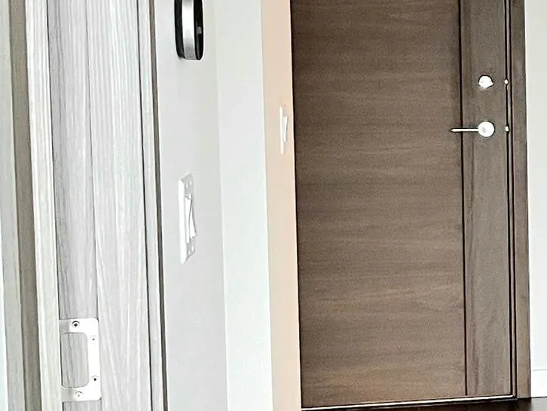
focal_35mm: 110
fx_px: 1739
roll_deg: -0.5
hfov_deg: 14.4
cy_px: 170
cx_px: 1141
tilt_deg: -5.4
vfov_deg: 13.5
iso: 100
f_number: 1.6
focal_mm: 5.1
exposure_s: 1/60.2
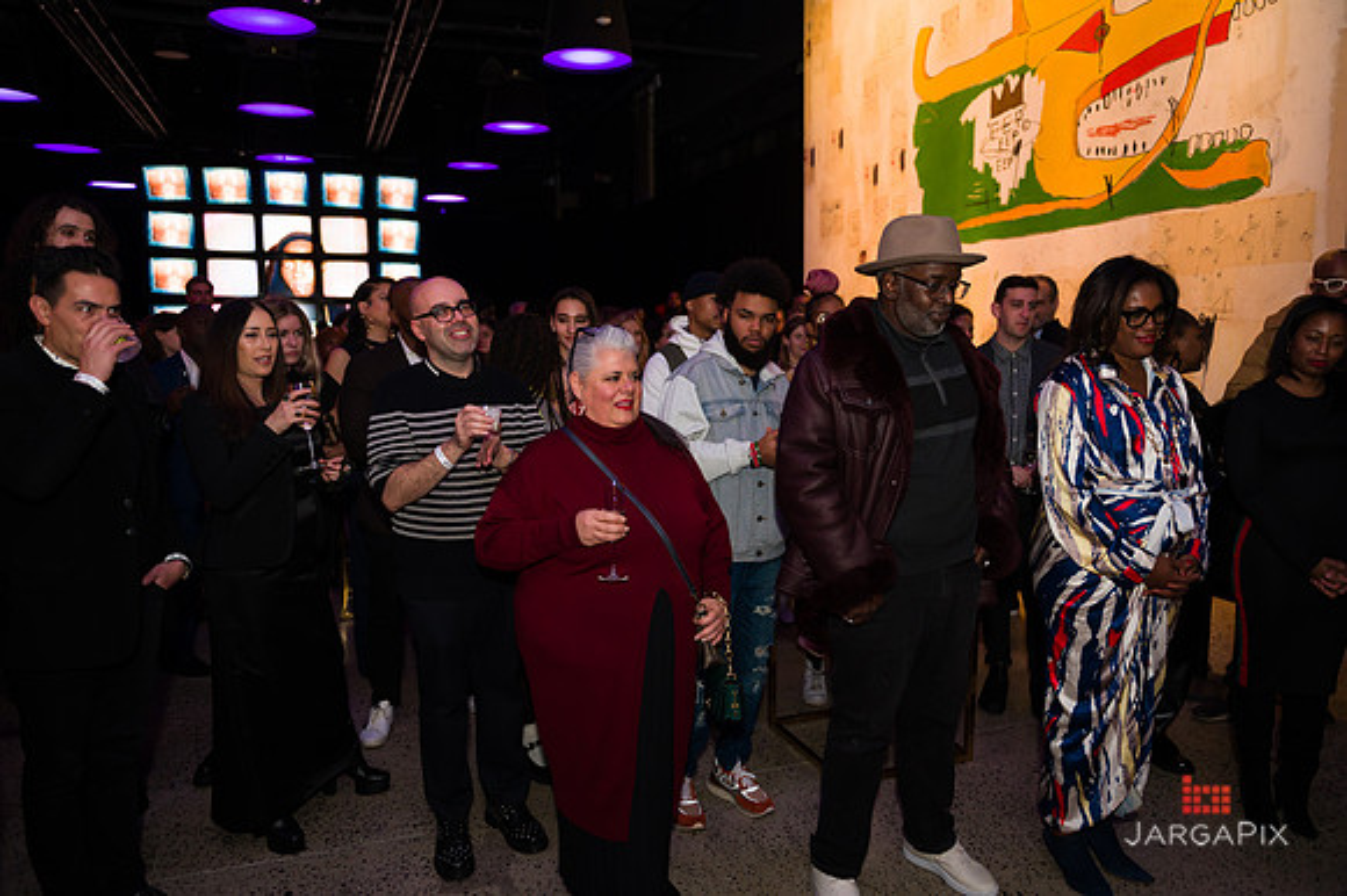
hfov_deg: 69.4
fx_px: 972
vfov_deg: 49.5
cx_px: 674
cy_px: 448
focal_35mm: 26
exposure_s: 1/200
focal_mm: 26
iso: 1600
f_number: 3.2
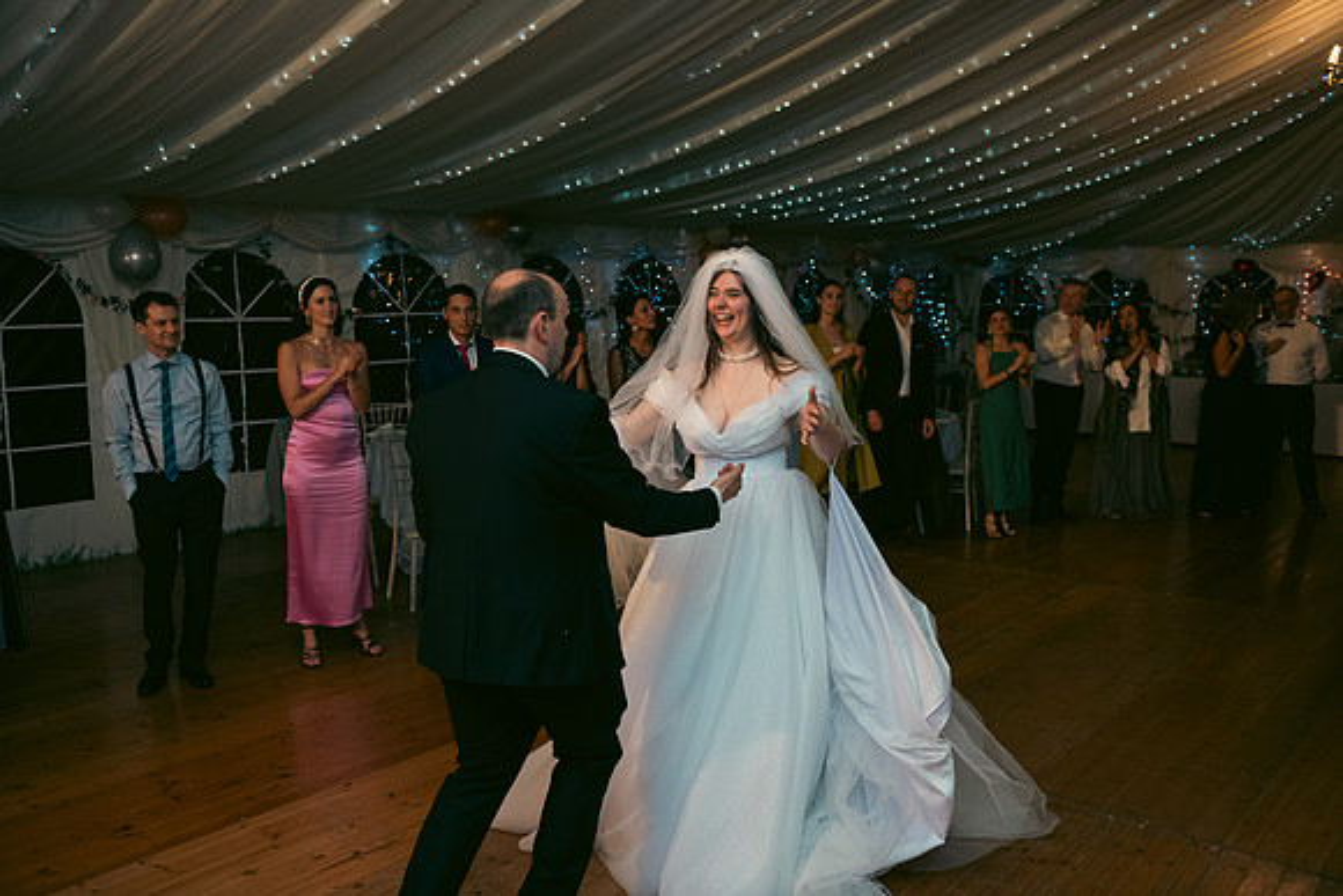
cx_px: 672
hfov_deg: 60.3
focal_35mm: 31
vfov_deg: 42.3
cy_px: 448
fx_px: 1157
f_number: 3.5
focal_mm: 31
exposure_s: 1/160
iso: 800
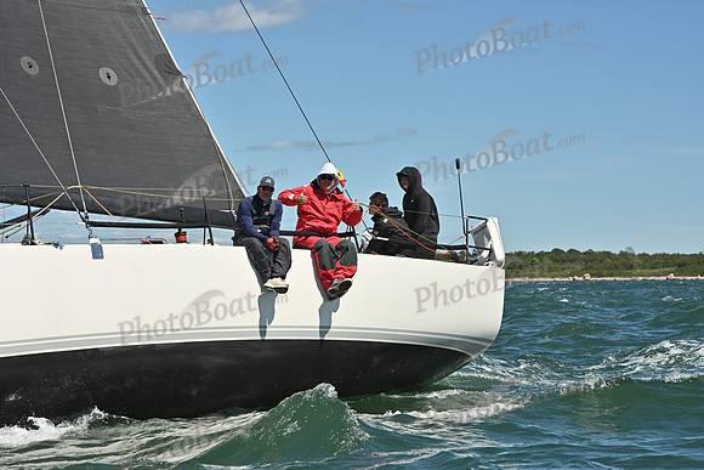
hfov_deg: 20.8
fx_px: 1917
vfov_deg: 14.0
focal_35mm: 98
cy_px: 235
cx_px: 352
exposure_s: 1/1600
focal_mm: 98
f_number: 10
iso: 320
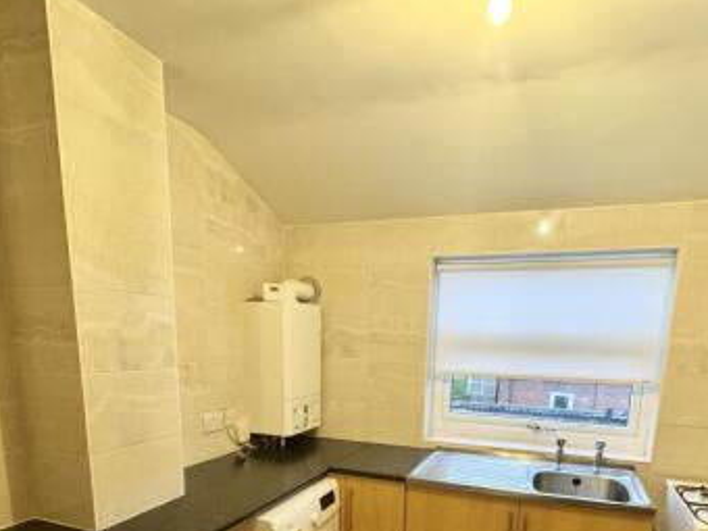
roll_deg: -1.1
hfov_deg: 71.6
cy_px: 434
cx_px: 368
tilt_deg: -11.1
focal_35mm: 24
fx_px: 491
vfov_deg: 52.7
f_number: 2.2
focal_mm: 2.22
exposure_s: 1/50
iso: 250
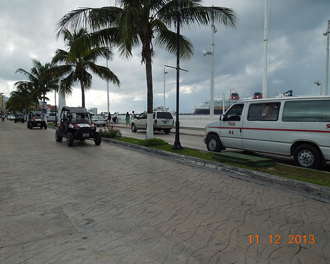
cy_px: 131
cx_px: 148
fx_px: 264
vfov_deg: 53.2
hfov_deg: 63.9
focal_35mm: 27
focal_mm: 4.5
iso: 100
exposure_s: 1/1000
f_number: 3.3
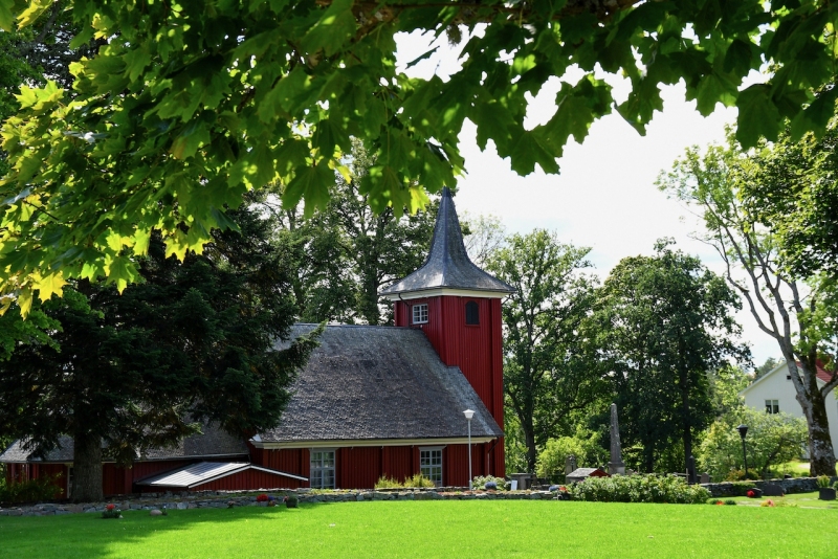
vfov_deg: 23.8
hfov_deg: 35.0
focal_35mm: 57
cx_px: 419
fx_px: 1327
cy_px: 280
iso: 200
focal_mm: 38
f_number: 7.1
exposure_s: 1/200
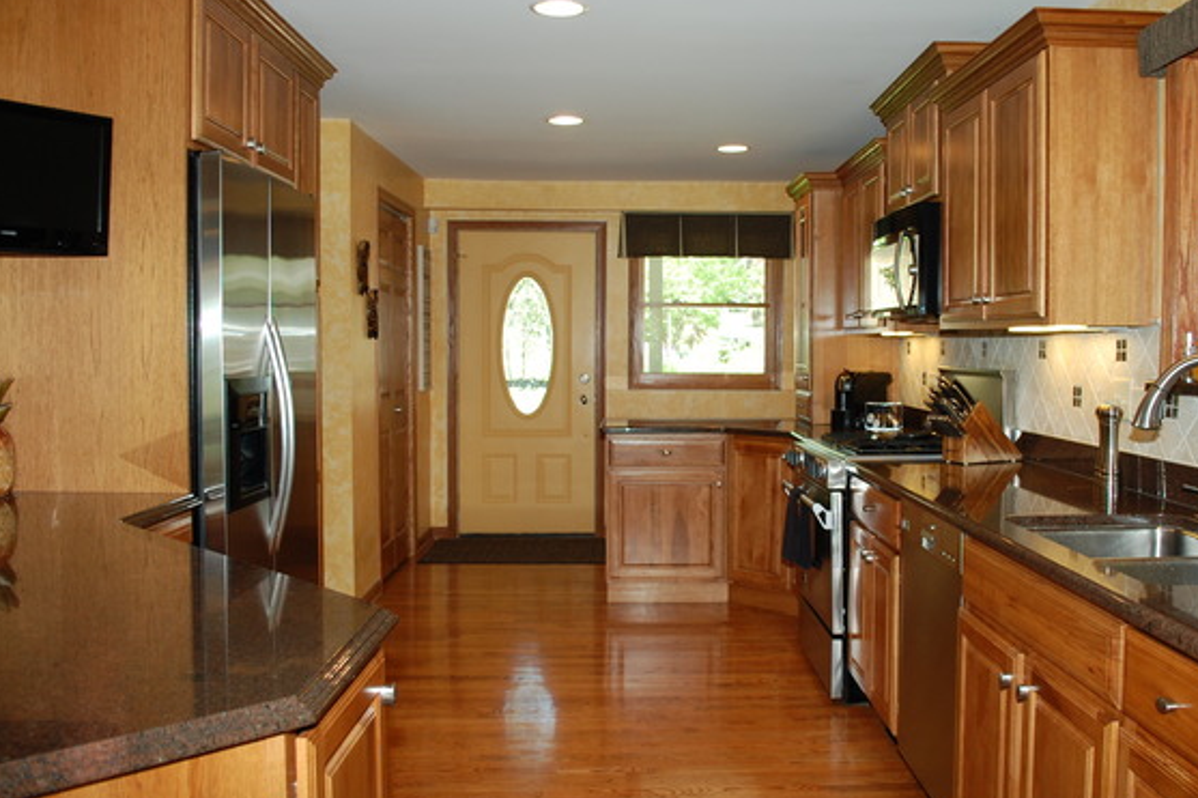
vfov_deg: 42.3
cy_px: 394
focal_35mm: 31
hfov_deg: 60.1
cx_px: 675
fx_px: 1031
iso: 400
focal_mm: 18
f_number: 4
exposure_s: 1/60
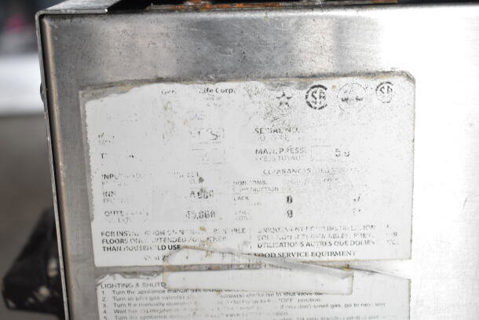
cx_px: 240
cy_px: 160
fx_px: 759
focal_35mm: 57
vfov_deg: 23.8
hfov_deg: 35.0
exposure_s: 1/100
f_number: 5
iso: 1600
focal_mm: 38
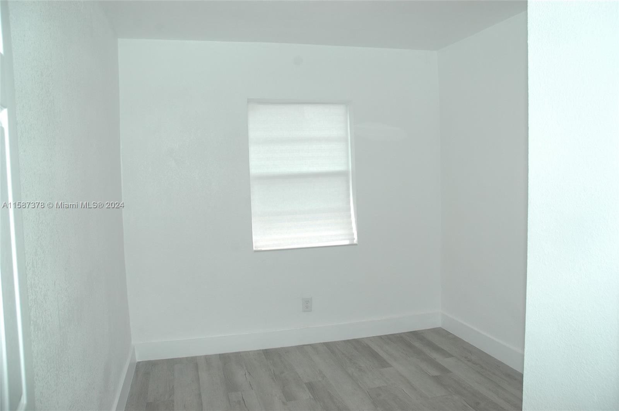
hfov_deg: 67.5
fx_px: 464
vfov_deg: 47.8
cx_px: 310
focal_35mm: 27
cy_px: 206
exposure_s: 1/160
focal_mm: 18
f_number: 6.3
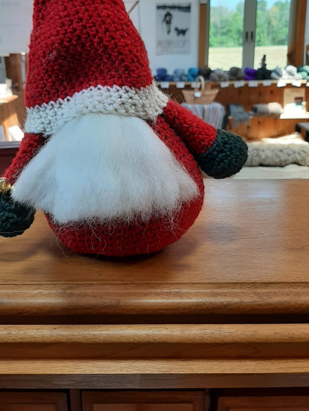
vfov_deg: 50.8
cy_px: 151
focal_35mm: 36
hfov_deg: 39.6
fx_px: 428
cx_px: 133
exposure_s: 1/123
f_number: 1.7
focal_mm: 3.93
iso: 40
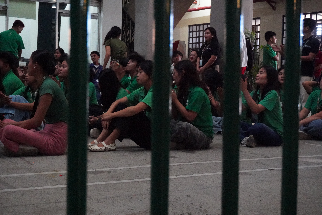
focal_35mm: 63
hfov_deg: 31.9
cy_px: 108
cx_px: 161
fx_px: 563
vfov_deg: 21.6
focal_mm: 42
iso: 12800
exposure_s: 1/200
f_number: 5.6
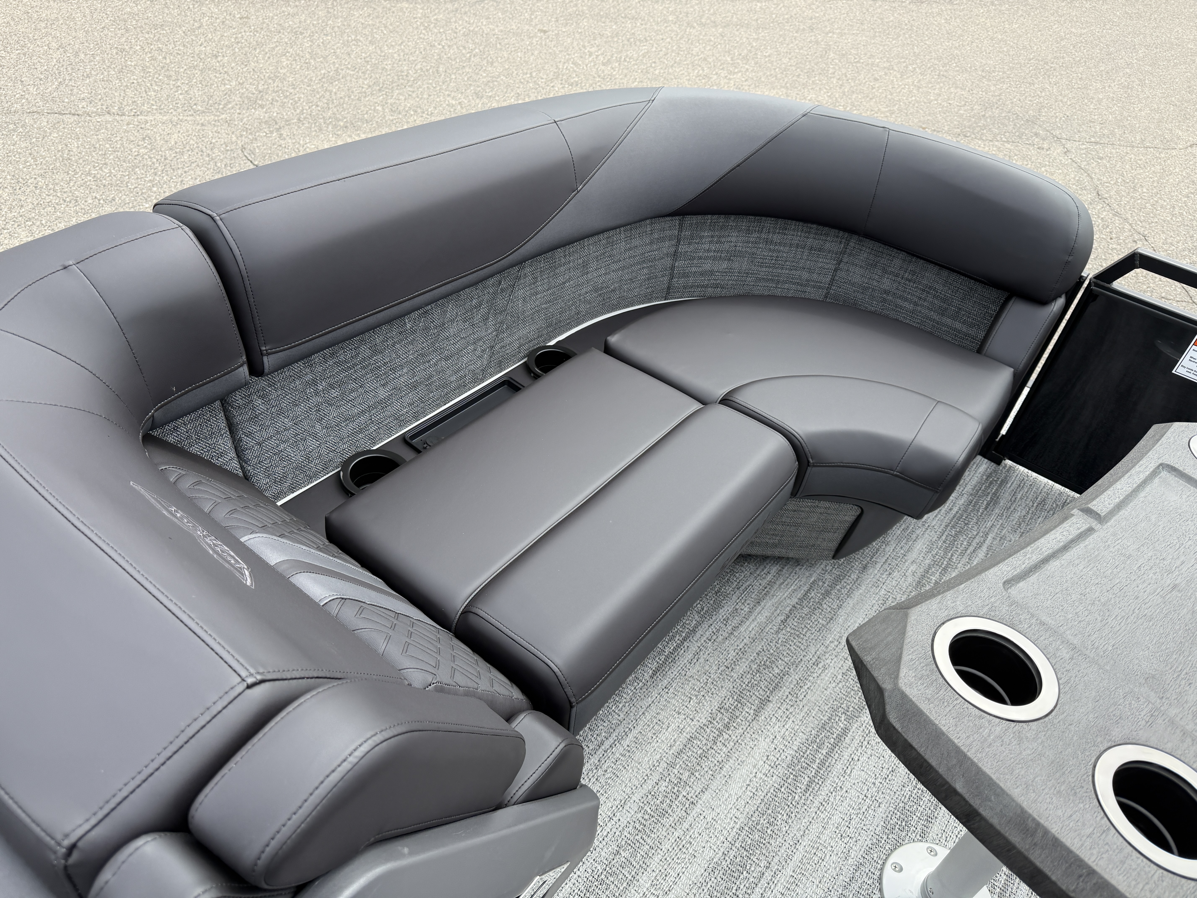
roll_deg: -5.5
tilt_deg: -37.1
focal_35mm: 24
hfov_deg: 71.6
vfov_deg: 56.8
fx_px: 830
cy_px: 449
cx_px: 598
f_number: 1.78
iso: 100
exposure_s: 1/2110
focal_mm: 6.76
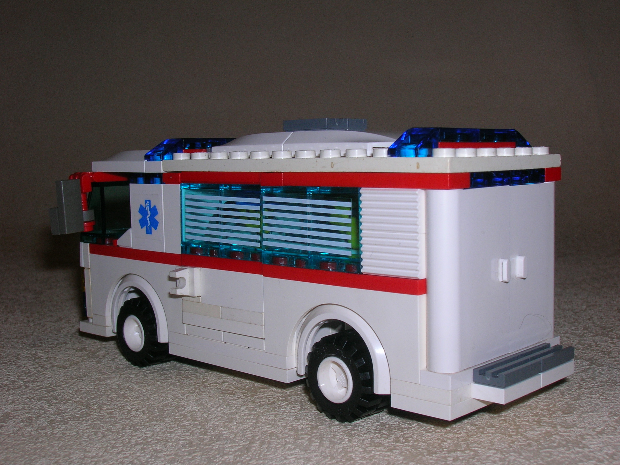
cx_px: 310
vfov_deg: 31.5
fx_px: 824
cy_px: 232
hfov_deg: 41.2
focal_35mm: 46
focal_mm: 7.7
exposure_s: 1/60.1
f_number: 5.4
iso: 50
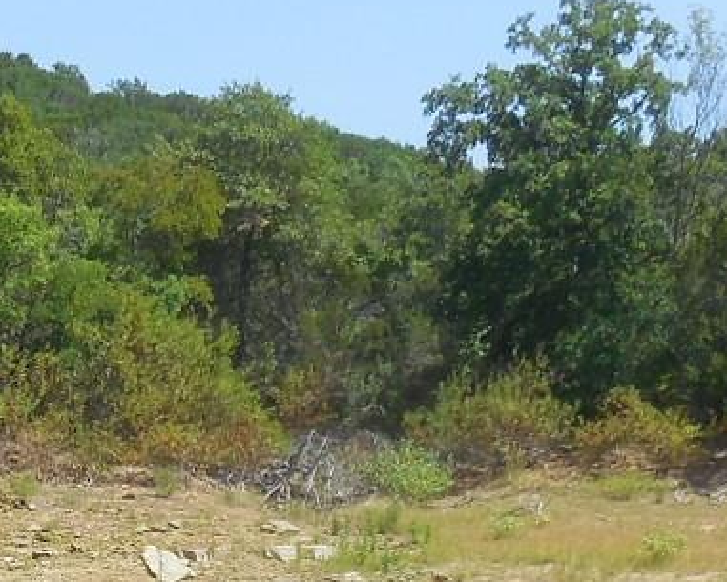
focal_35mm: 123
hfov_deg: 15.5
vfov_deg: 12.3
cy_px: 693
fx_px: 2647
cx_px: 137
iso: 125
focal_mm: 5.3
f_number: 3.2
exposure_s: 1/1000
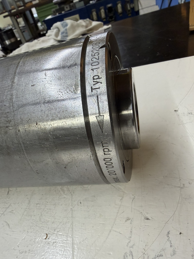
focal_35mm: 24
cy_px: 130
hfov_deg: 56.8
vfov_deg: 71.6
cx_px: 97
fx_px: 179
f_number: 2.2
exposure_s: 1/50
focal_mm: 2.22
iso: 160
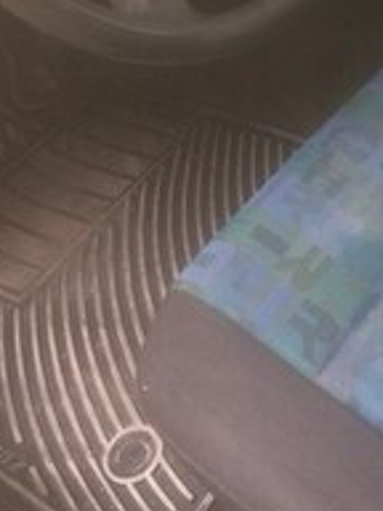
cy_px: -112
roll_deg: +10.6
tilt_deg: -35.7
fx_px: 1106
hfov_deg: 18.9
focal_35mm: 75
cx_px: 412
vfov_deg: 23.6
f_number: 2.2
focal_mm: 4.15
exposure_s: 1/50
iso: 40
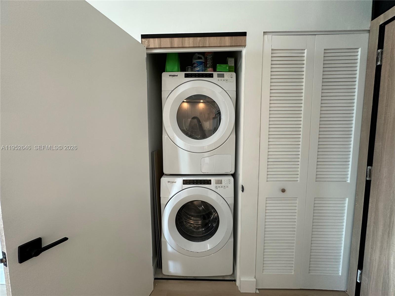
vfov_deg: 85.7
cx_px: 198
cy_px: 148
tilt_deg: -4.3
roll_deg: -0.3
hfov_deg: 102.1
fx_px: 160
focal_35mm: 14
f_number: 2.2
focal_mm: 2.22
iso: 200
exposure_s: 1/60
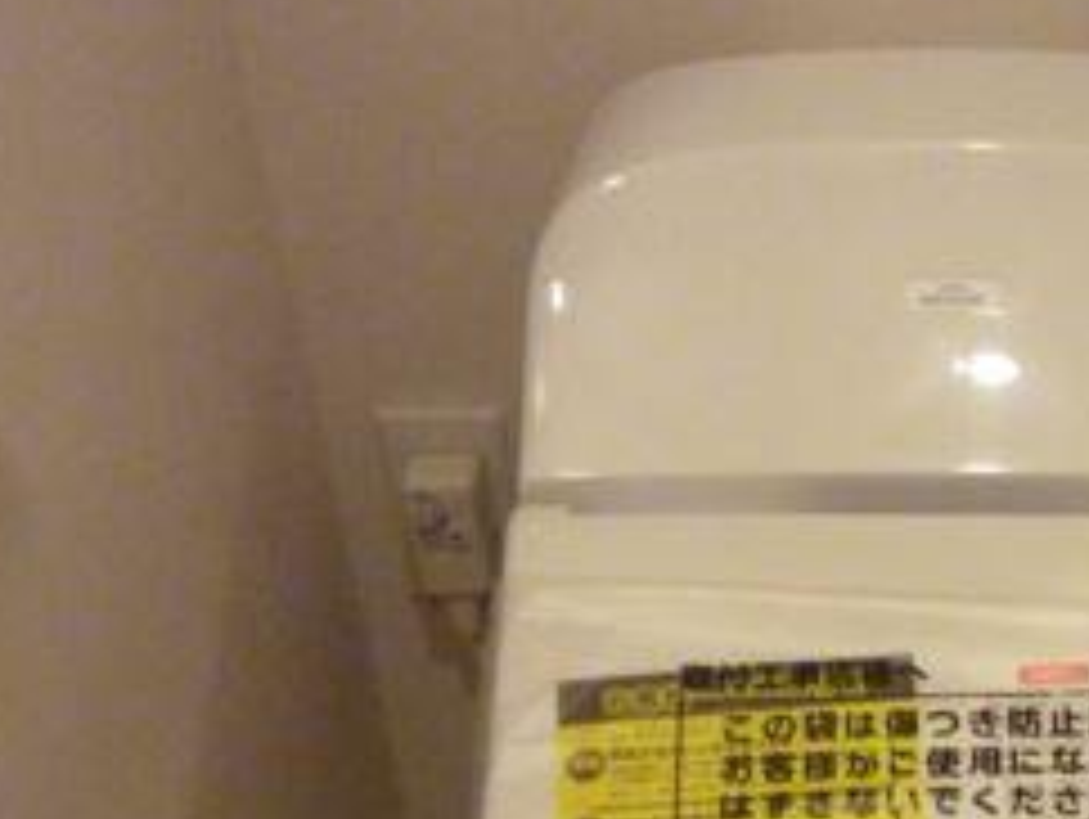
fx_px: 2330
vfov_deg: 19.2
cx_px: 1048
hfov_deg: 25.2
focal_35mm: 74
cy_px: 864
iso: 800
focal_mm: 5
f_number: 3.1
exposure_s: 1/50
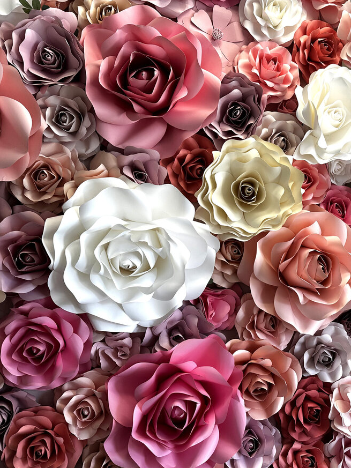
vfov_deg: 55.3
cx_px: 291
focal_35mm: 33
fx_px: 446
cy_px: 233
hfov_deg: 40.8
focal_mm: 6.86
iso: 80
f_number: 1.78
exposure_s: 1/120
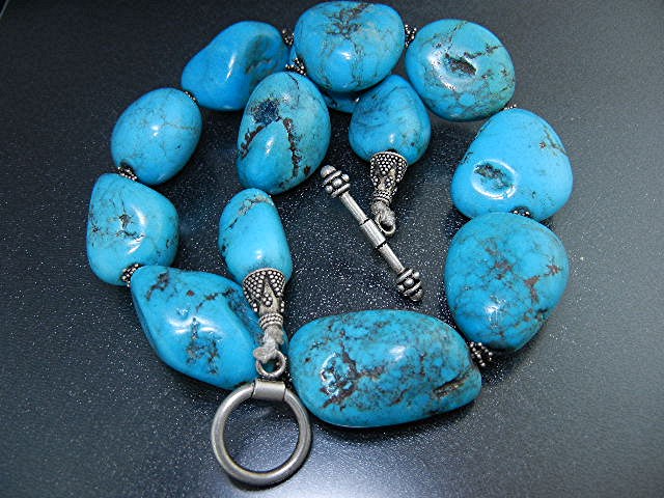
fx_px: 652
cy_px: 249
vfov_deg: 41.8
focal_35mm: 34
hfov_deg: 54.0
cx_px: 332
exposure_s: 1/30
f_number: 3.6
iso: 200
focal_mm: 6.2
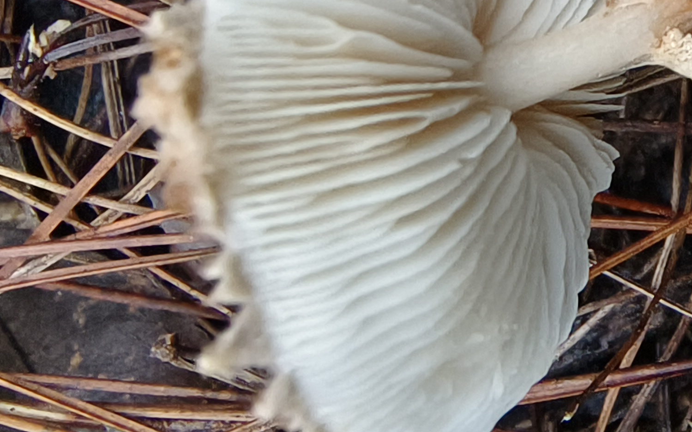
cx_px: 502
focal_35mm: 77
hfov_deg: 26.5
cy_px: -137
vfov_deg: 16.0
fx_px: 1452
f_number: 2
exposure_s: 1/50
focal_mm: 2.28
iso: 1587
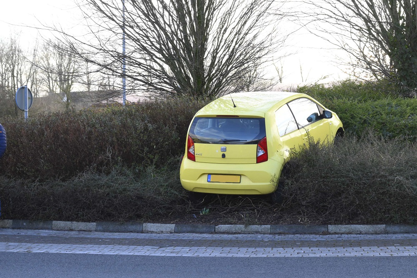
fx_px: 1146
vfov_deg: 13.8
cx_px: 208
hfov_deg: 20.6
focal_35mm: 99
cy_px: 139
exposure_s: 1/250
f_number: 7.1
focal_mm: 66
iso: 560
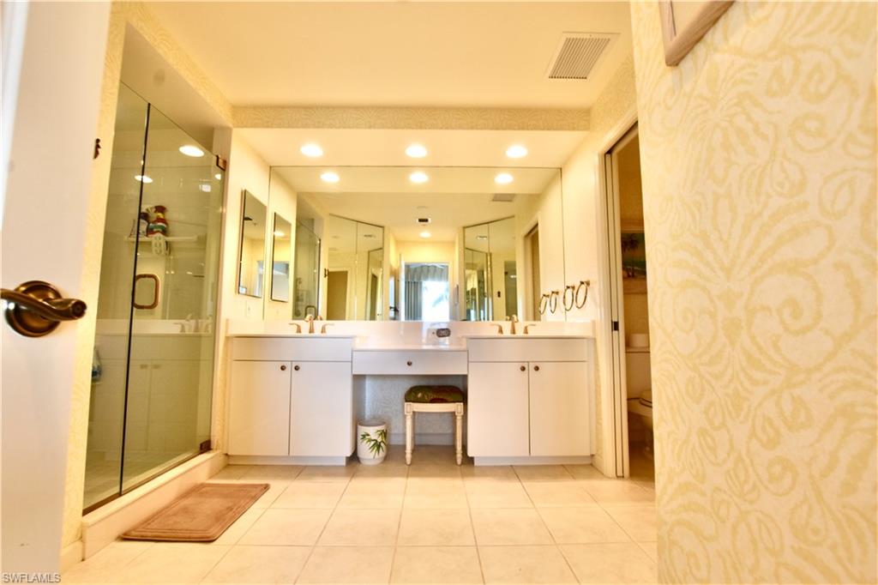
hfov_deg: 100.4
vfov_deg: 77.3
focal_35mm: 15
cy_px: 292
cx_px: 439
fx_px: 366
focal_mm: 10
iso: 140
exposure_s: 1/15
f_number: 9
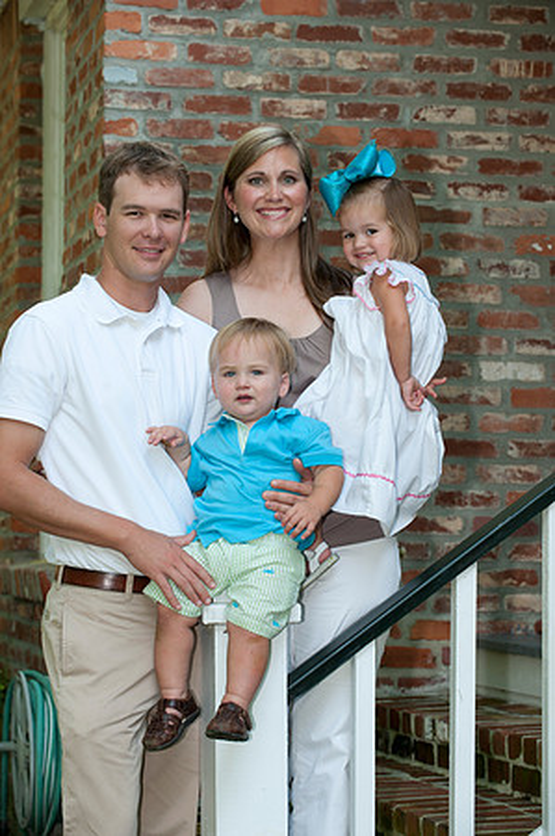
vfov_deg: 19.5
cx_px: 278
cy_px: 418
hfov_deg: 13.0
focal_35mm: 105
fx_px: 2434
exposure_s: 1/125
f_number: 5.6
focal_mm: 105
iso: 250
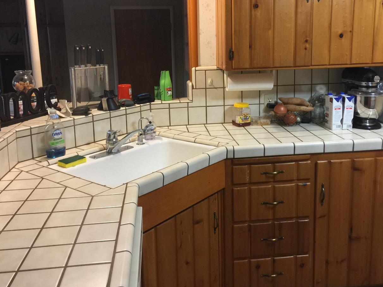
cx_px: 207
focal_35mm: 36
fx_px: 398
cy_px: 112
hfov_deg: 51.3
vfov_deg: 39.4
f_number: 2.2
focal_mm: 4.15
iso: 64
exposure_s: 1/15
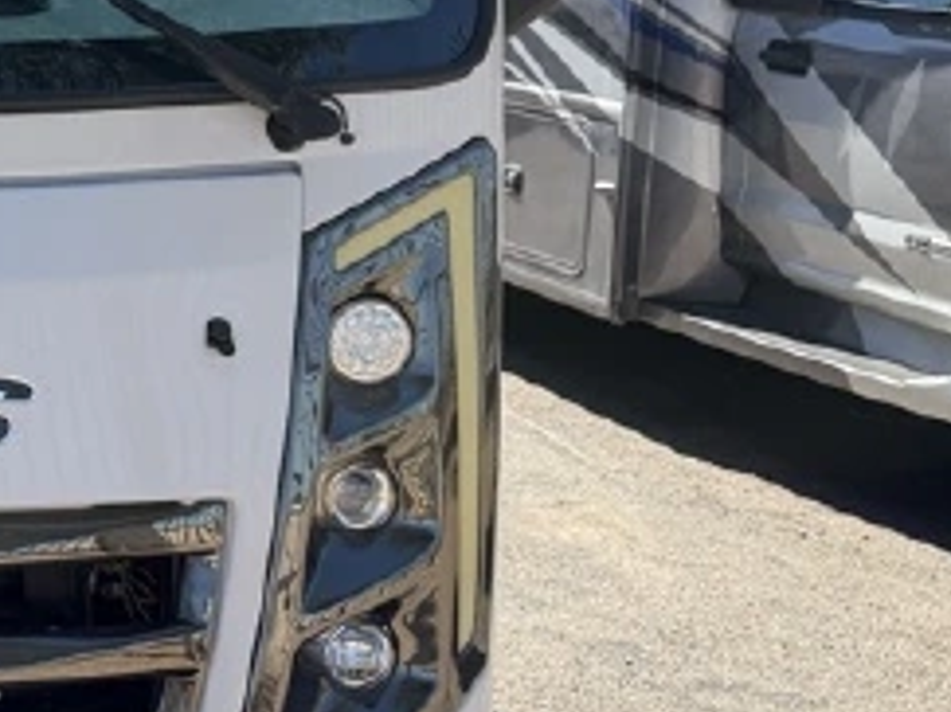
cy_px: 156
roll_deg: +0.1
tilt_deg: -7.5
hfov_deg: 21.5
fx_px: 2169
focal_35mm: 79
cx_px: -387
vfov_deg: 18.5
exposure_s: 1/2907
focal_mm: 6.76
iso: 100
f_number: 1.78
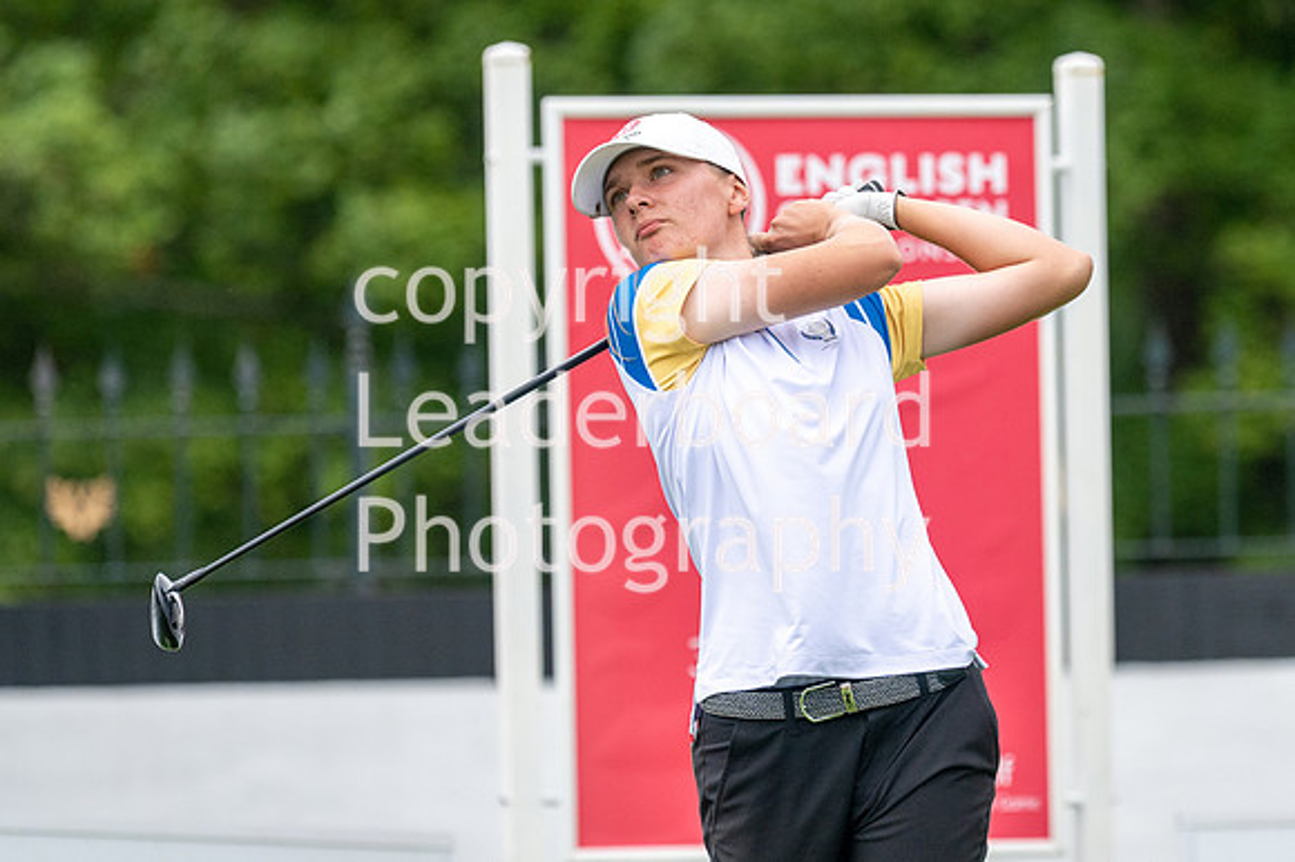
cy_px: 342
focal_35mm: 559
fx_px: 20089
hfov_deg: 3.7
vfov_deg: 2.5
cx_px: 798
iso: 400
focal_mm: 300
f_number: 5
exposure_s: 1/2500
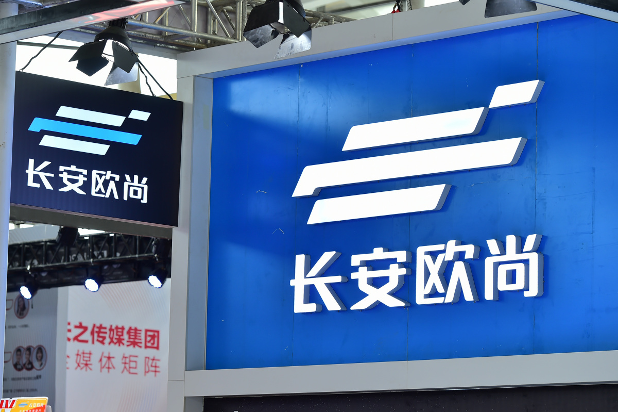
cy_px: 206
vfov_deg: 10.2
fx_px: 2316
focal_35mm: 135
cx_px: 309
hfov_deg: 15.2
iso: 500
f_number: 5
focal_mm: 135
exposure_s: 1/200
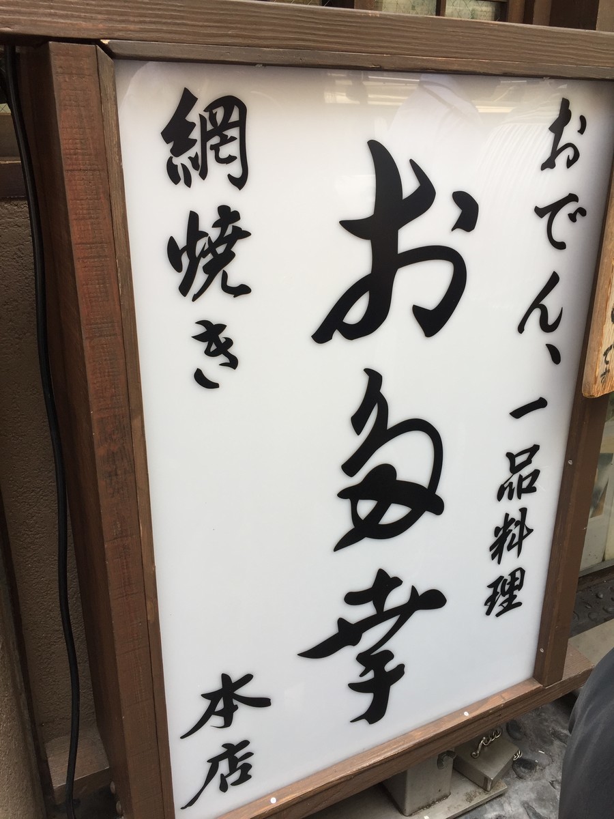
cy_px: 410
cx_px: 307
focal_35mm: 29
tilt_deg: -22.1
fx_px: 686
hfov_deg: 48.2
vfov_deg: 61.7
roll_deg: -1.5
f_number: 2.2
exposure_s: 1/120
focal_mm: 4.15
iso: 32
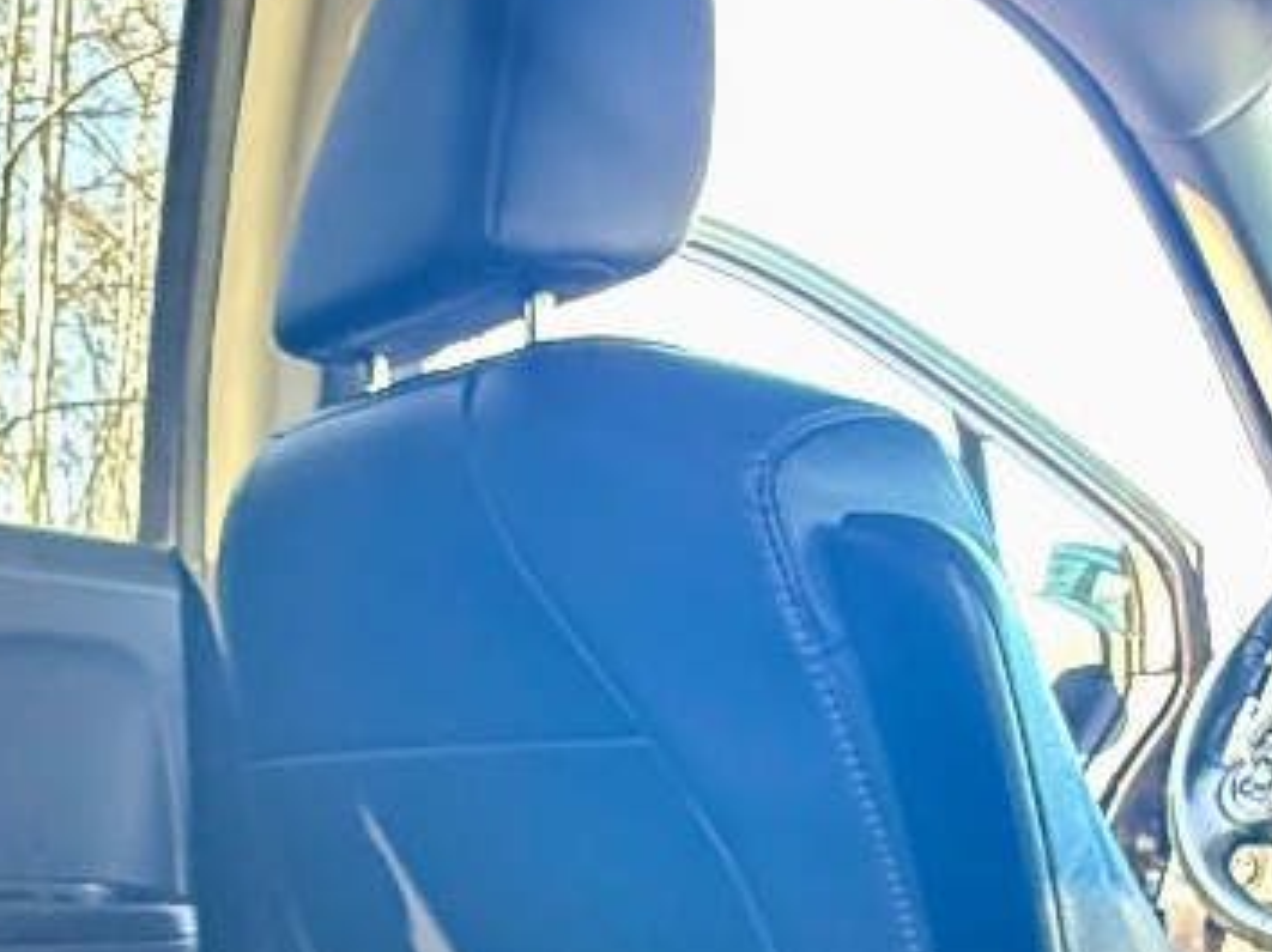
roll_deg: -2.7
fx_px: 2093
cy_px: 1423
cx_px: 198
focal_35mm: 57
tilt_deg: -15.9
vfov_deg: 21.5
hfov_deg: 32.6
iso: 640
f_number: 2.2
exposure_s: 1/60
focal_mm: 2.22
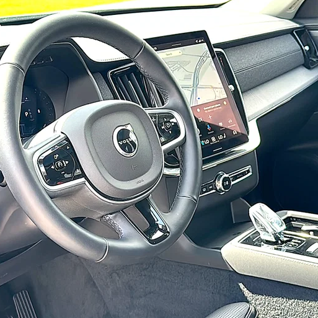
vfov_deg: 36.1
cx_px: 159
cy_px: 160
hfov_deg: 36.1
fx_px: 488
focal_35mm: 47
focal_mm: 6.86
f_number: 1.78
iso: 125
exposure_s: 1/556
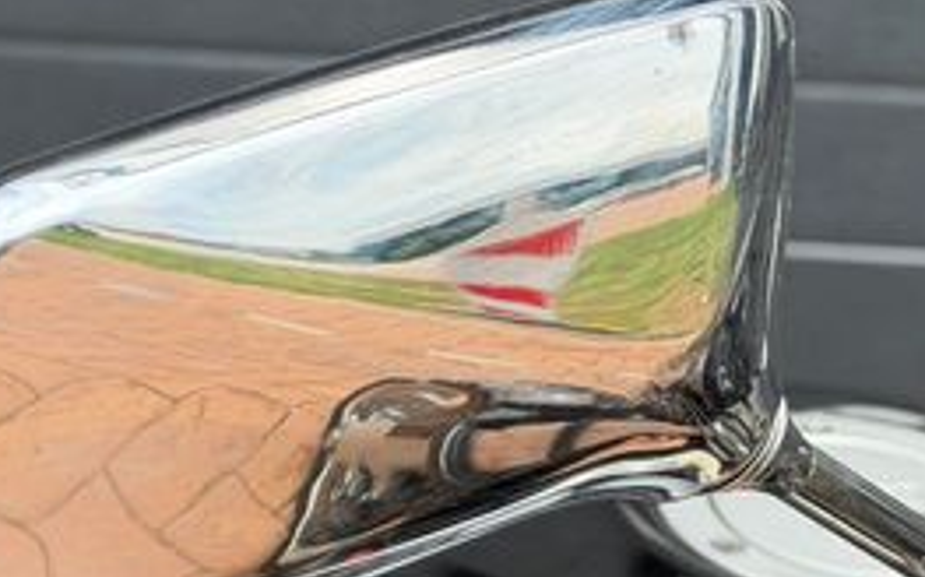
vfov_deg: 10.5
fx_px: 3124
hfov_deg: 16.8
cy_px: 331
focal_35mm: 124
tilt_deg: -20.9
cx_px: 457
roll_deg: -1.8
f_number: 1.78
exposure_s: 1/1403
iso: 80
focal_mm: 6.76
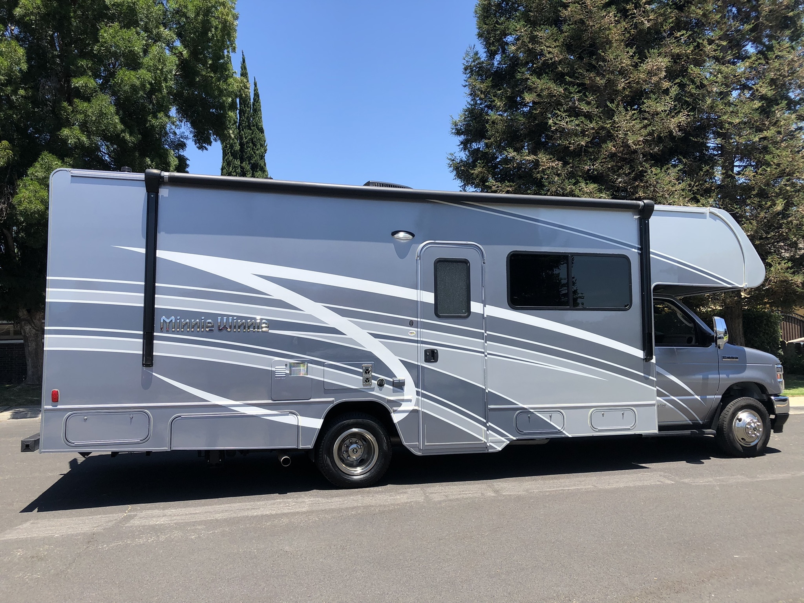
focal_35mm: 28
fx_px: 650
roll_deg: +0.2
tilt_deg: +4.6
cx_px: 402
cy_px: 302
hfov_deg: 63.4
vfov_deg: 49.7
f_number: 1.8
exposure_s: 1/1200
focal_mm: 3.99
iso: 20
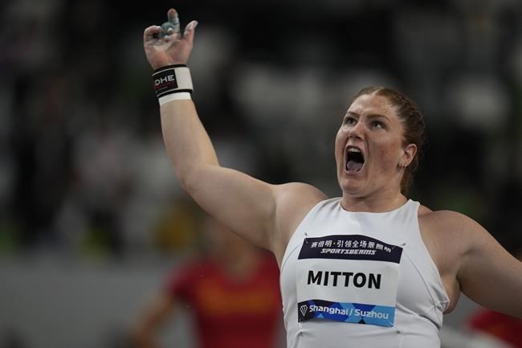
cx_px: 261
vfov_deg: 3.4
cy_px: 174
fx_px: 5798
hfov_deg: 5.2
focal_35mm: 400
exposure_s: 1/3200
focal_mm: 400
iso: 1600
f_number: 2.8
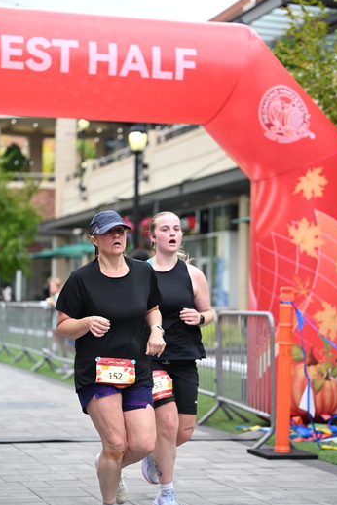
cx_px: 170
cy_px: 242
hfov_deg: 15.5
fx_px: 1236
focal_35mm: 88
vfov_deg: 23.1
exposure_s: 1/2000
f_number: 2.8
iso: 640
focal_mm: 83
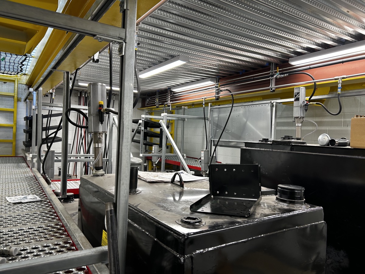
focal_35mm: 26
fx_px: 274
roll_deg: -1.5
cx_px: 182
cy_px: 137
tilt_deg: -0.1
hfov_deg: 67.3
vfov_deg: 53.1
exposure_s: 1/60
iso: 64
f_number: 1.5
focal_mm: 5.7
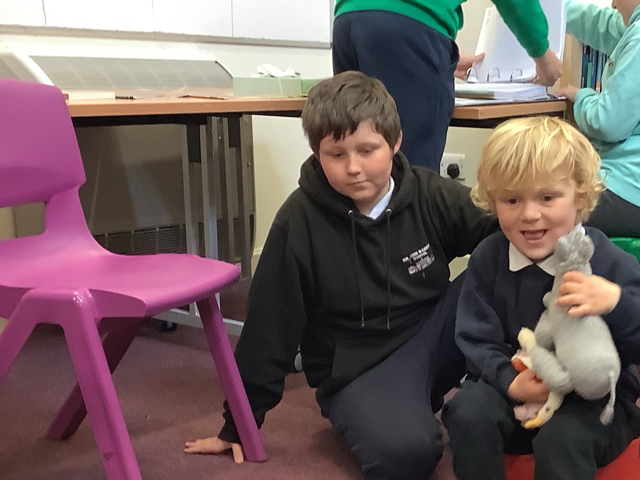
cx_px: 453
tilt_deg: -17.9
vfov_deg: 23.6
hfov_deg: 31.3
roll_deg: +0.4
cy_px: 397
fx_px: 1128
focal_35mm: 61
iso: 250
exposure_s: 1/40
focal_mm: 3.3
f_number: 2.4
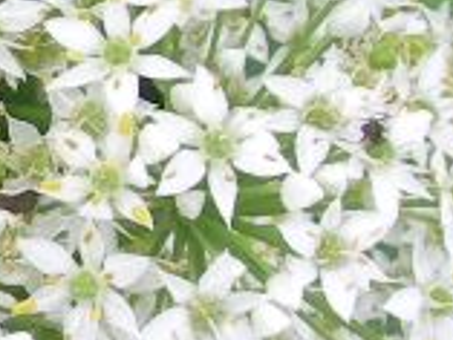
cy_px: 72
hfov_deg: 14.4
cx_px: -156
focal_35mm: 130
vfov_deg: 11.4
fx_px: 1703
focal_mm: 7.8
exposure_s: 1/158
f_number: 4.8
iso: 50
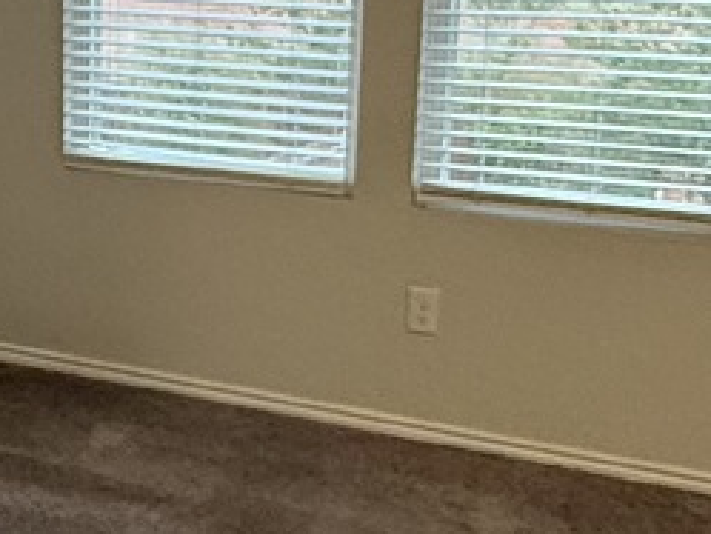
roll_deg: +0.4
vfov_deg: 18.2
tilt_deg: -13.8
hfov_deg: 22.5
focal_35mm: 81
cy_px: 266
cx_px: -109
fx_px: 1665
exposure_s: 1/60
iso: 400
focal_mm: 2.22
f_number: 2.2
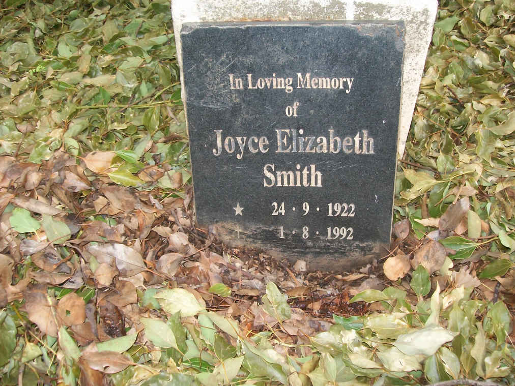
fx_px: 536
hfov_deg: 51.4
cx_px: 258
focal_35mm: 36
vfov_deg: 39.7
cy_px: 193
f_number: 2.7
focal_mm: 6
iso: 80
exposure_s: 1/125
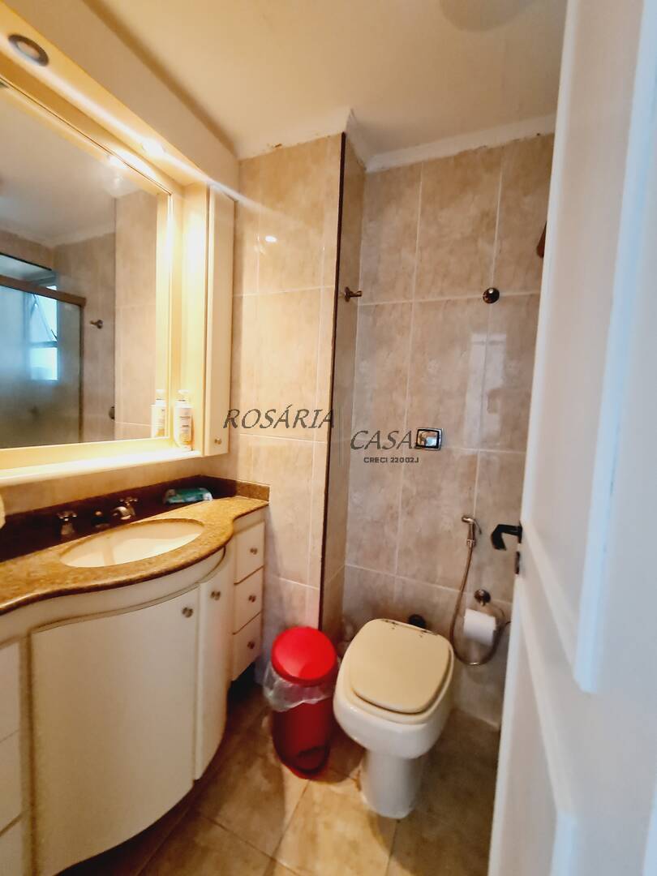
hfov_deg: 89.9
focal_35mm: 13
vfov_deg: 106.2
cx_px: 328
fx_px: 329
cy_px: 438
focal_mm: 2.2
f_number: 2.2
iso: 400
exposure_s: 1/30
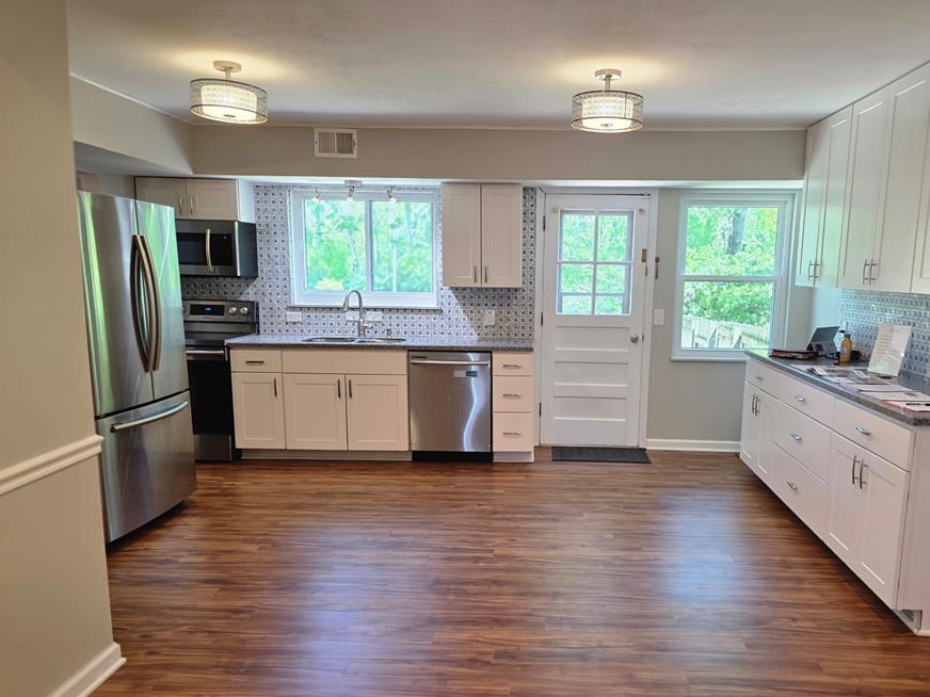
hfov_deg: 65.0
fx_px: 725
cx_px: 530
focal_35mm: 27
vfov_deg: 51.2
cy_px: 393
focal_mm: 6.3
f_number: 1.7
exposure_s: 1/120
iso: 100
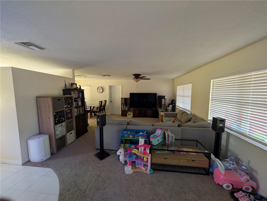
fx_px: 93
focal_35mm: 12
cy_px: 100
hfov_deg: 110.5
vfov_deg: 94.6
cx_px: 134
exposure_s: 1/27.9
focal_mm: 2.02
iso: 51
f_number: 1.7
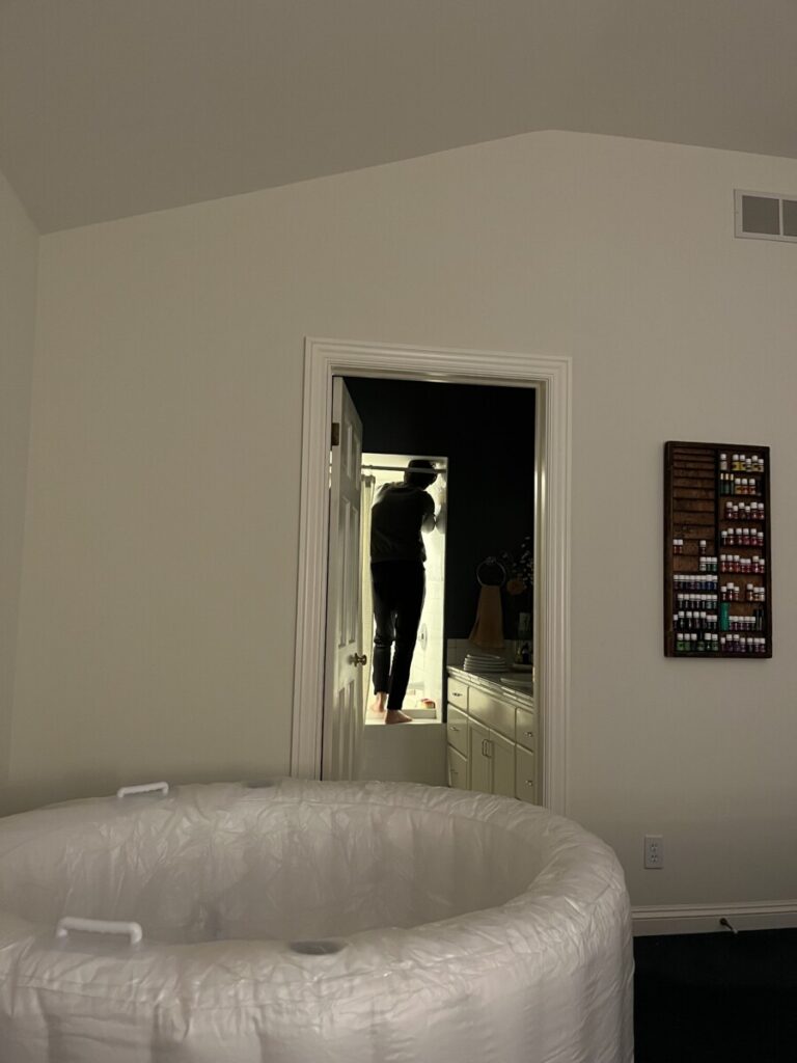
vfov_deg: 67.3
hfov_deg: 53.1
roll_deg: -1.1
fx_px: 798
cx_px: 398
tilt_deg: +5.0
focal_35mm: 26
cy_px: 532
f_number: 1.6
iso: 800
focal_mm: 5.1
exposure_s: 1/30
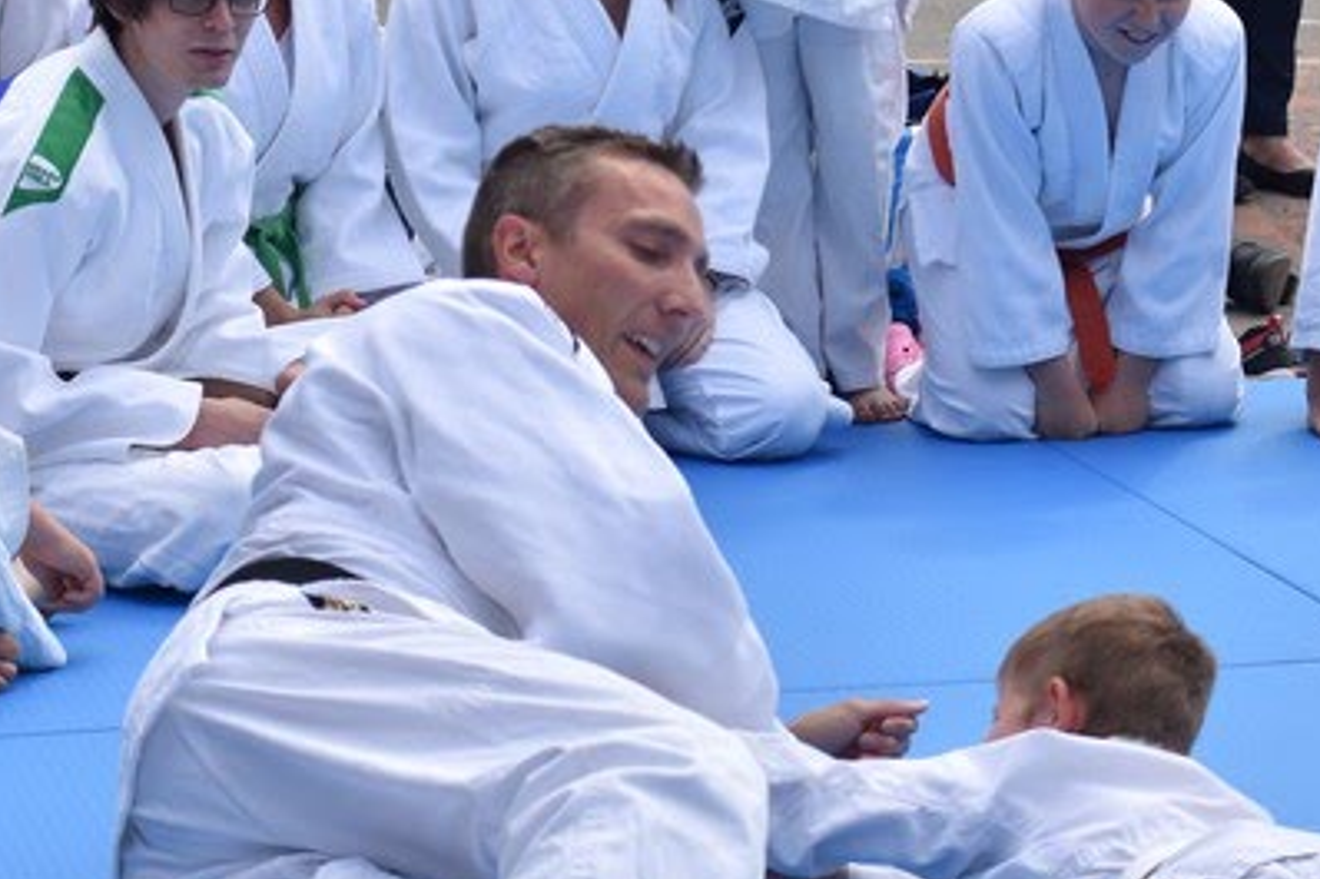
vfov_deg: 7.1
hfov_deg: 10.7
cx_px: 491
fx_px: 7073
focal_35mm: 193
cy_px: 41
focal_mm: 50
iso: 100
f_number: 5
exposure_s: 1/500
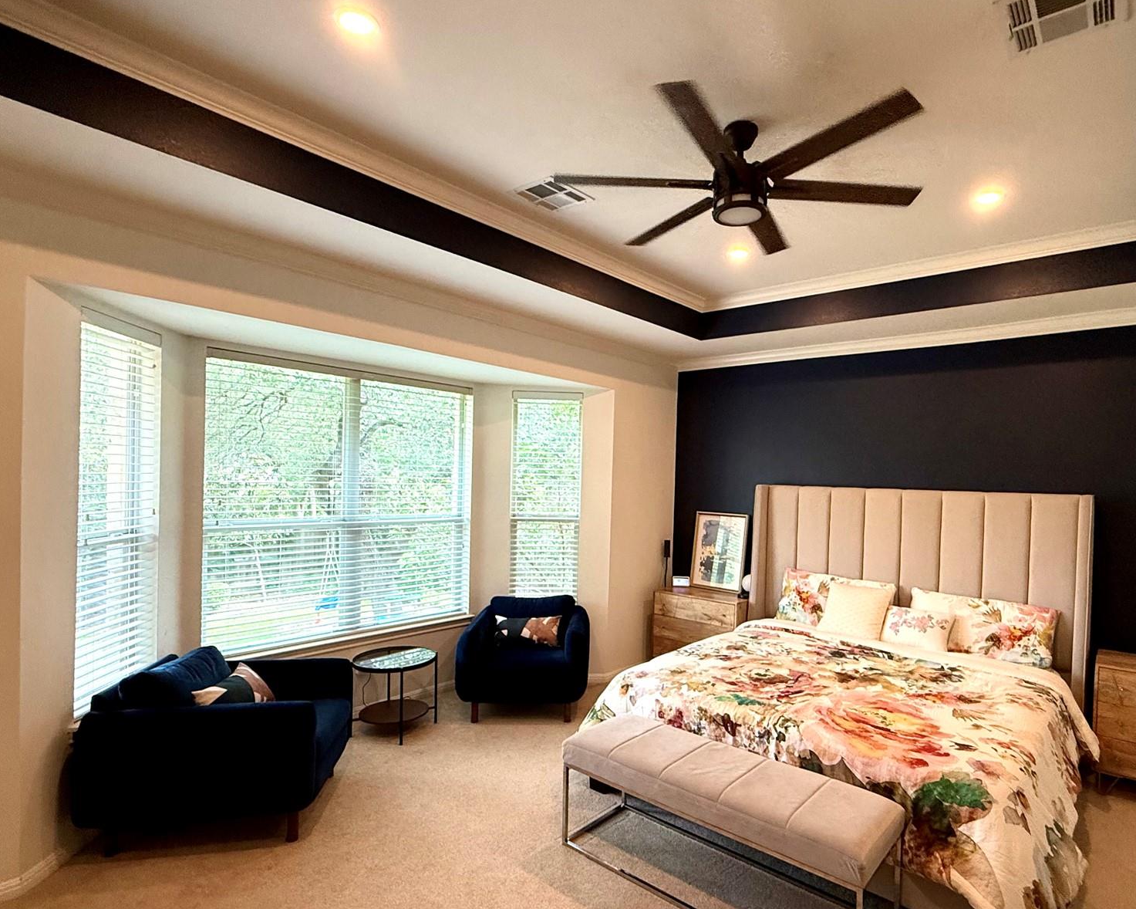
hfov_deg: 82.8
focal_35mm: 19
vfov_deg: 70.7
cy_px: 490
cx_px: 649
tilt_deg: -0.9
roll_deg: -1.0
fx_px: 639
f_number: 2.2
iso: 320
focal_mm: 2.22
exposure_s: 1/120
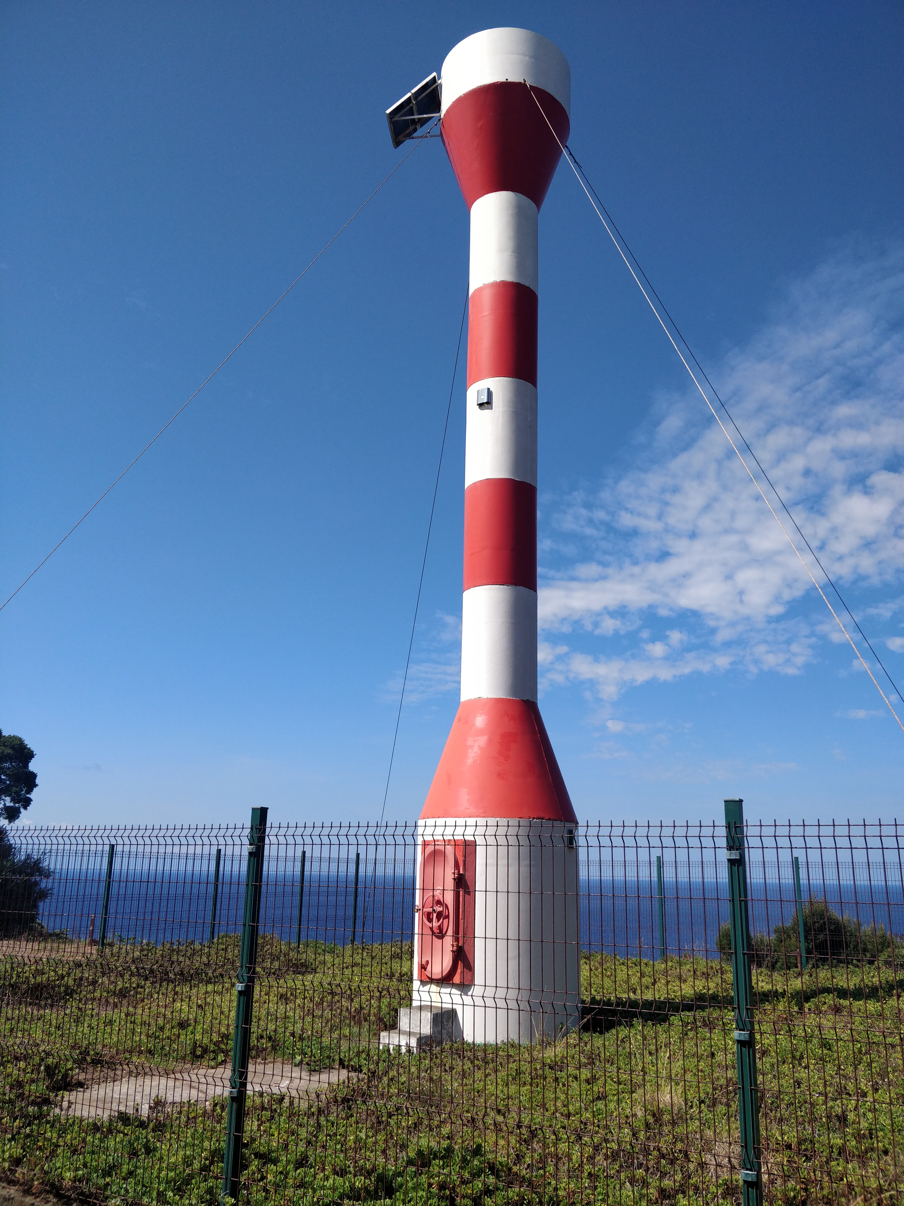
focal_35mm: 24
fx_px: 836
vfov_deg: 71.6
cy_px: 603
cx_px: 452
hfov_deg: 56.8
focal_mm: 4.1
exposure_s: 1/1934
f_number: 1.7
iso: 125
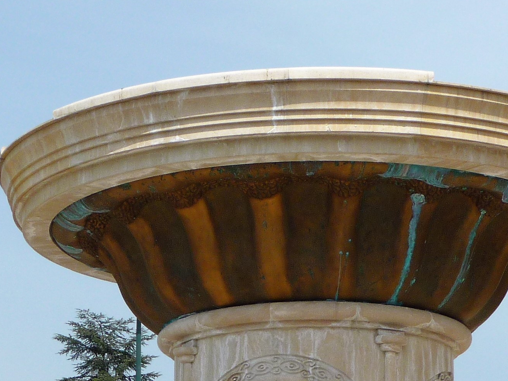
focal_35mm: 131
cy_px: 488
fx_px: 1922
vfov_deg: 11.1
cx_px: 174
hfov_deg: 15.0
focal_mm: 8.5
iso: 100
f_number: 10
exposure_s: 1/250
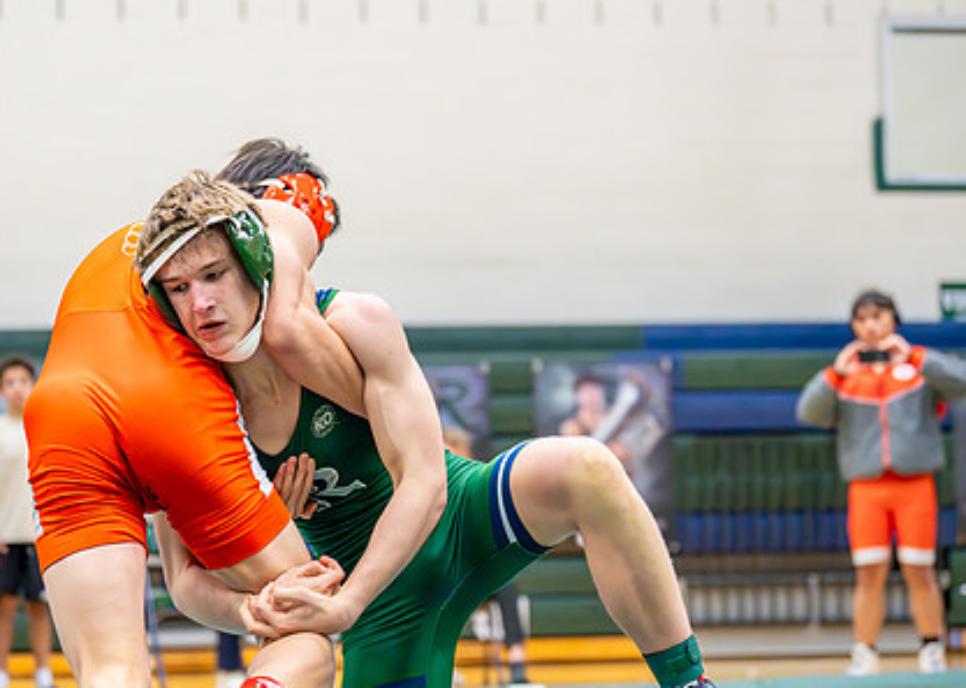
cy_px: 352
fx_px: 3234
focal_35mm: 118
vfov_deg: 12.1
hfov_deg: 17.0
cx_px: 351
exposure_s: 1/1000
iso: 6400
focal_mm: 70
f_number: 2.8
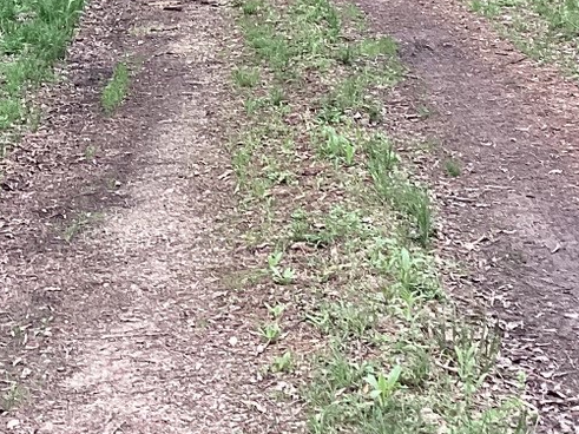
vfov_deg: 13.6
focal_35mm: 101
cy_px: -249
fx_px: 1689
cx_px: 193
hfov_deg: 19.4
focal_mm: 3.3
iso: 80
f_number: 2.4
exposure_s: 1/60
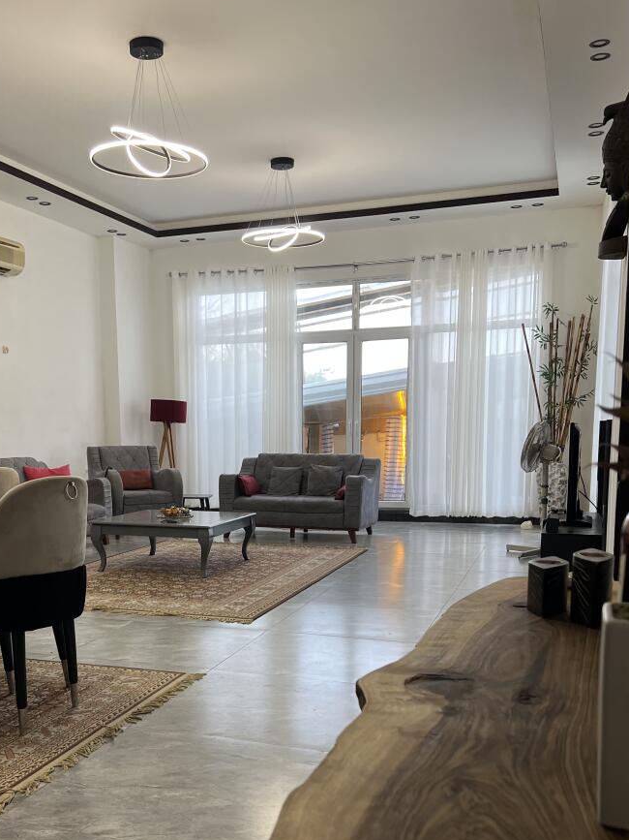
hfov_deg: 39.3
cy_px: 550
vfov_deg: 50.6
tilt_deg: -7.6
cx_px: 221
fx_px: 872
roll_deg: +0.6
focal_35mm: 36
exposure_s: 1/100
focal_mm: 5.7
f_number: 1.5
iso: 80
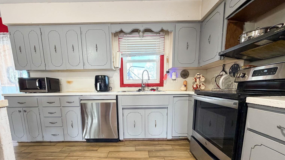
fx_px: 121
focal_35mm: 16
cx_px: 138
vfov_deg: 65.5
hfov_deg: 99.3
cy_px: 105
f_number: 2.2
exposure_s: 1/60
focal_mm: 2.22
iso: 320
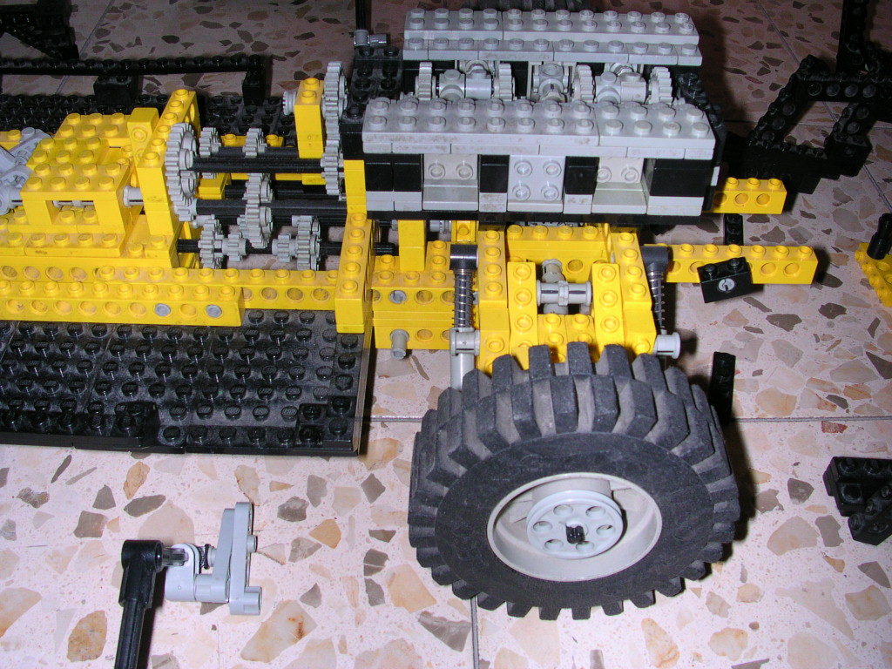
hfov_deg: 50.1
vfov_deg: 38.7
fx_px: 953
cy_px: 334
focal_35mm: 37
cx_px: 446
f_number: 4.5
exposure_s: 1/60
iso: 100
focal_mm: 5.6
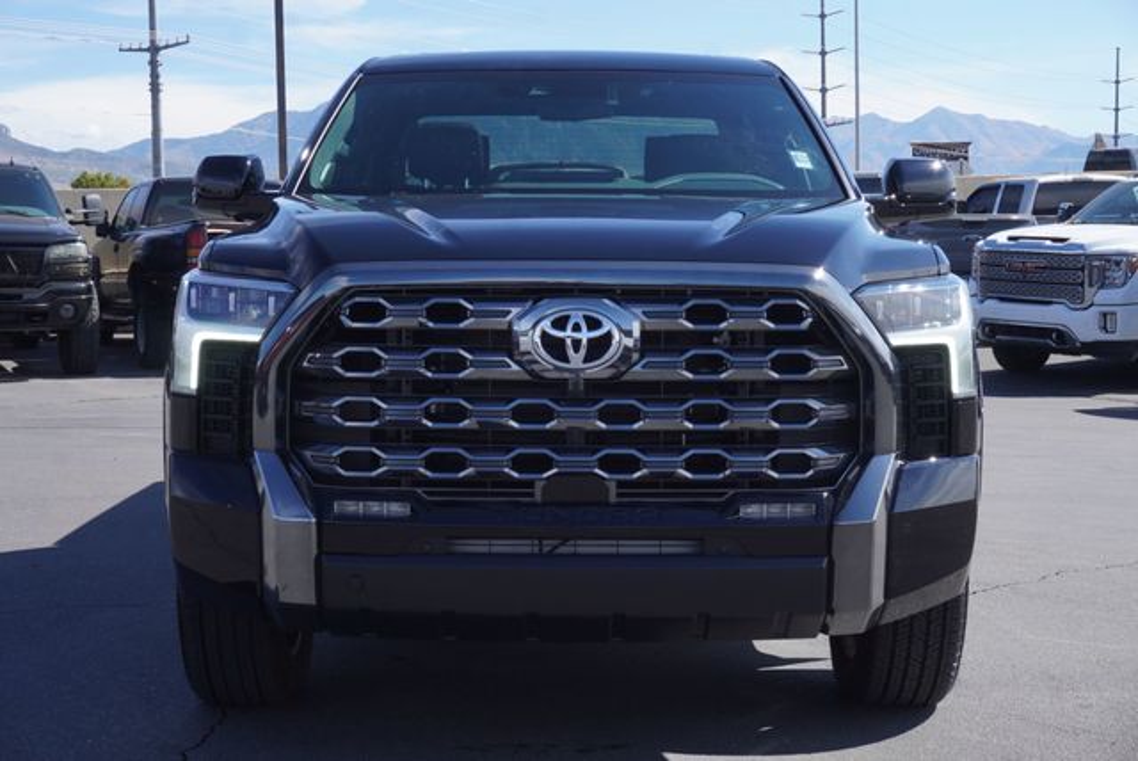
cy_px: 380
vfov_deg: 24.5
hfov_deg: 35.9
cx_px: 569
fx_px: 1756
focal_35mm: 56
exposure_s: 1/100
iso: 100
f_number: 10
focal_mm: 37
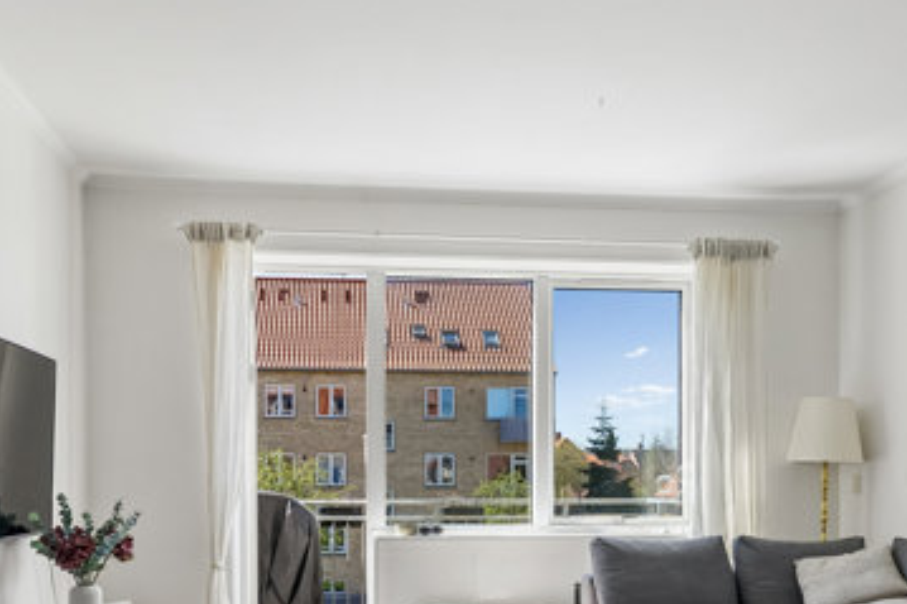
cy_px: 479
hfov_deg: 63.5
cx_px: 399
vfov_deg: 43.0
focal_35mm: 29
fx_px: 730
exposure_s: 1/500
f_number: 5.6
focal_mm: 13
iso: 250
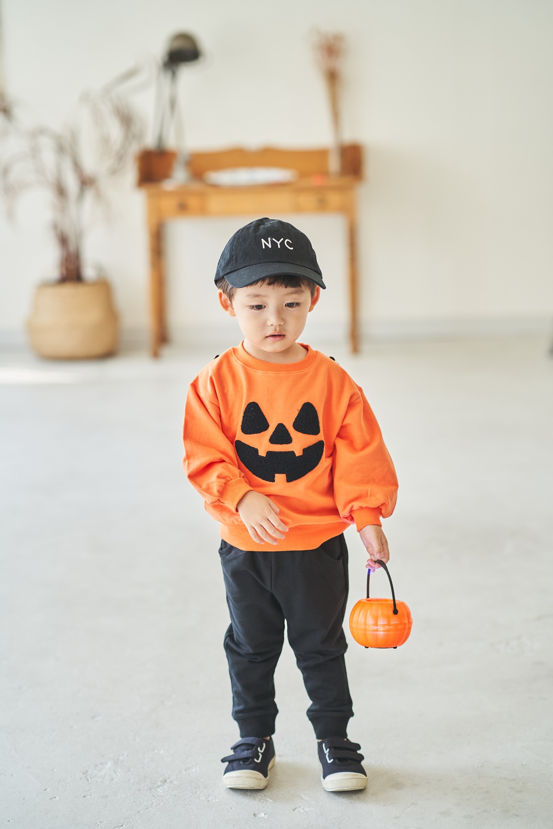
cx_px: 276
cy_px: 414
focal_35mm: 85
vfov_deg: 23.9
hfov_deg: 16.1
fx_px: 1958
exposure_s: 1/200
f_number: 2.2
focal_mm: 85
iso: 400
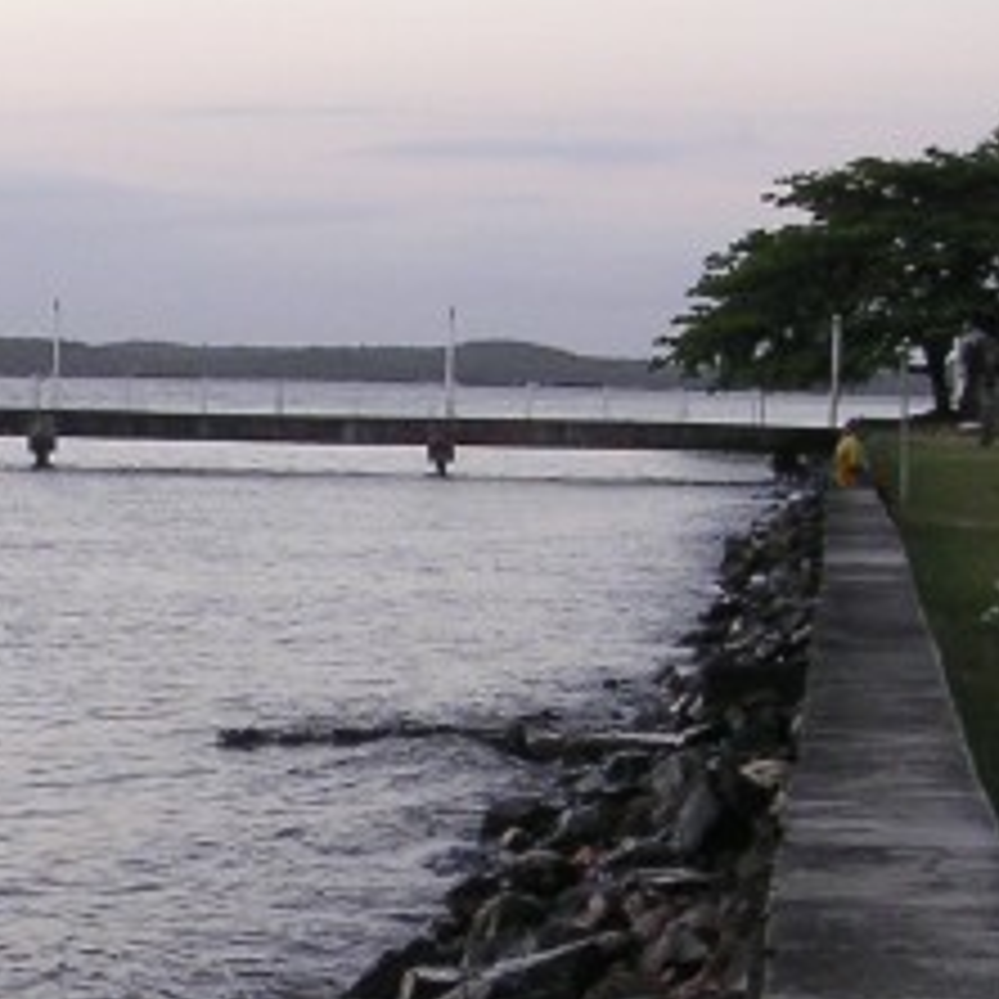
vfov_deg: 14.3
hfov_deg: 14.1
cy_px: 828
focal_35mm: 121
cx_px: -108
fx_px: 3951
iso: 64
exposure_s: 1/45
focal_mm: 6
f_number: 2.8
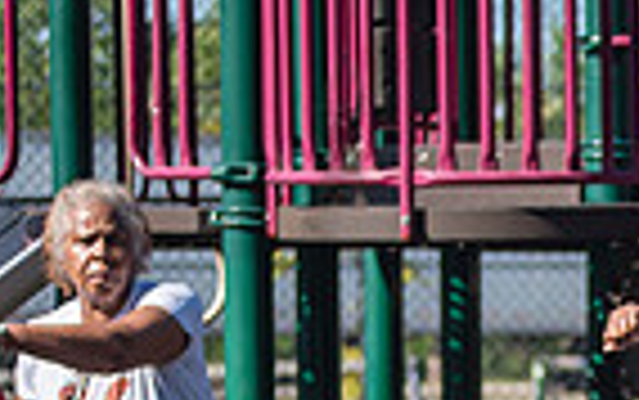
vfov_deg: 3.9
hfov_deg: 6.1
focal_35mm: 337
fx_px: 5873
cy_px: 780
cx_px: 1210
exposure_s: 1/2000
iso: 200
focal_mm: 80
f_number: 3.5
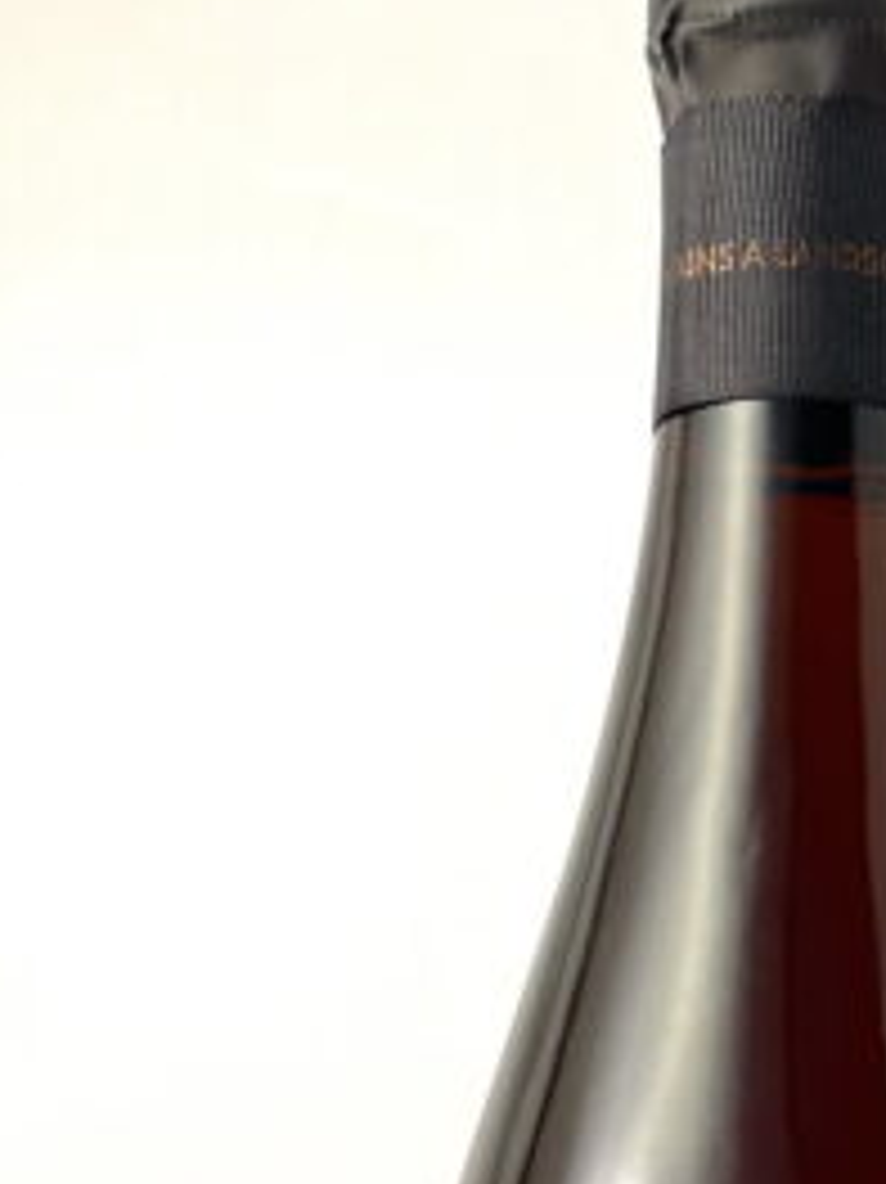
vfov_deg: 23.3
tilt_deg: -3.9
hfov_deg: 18.3
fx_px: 2698
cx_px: 832
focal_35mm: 79
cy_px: 1279
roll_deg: -3.0
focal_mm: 4.2
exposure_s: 1/100
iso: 32
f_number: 1.6
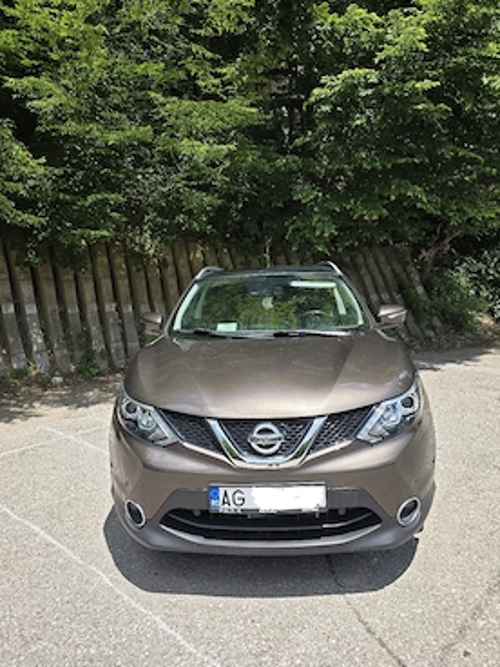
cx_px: 248
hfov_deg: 54.9
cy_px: 310
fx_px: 481
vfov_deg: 69.3
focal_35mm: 25
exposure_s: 1/2500
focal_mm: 6.3
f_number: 1.7
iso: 80
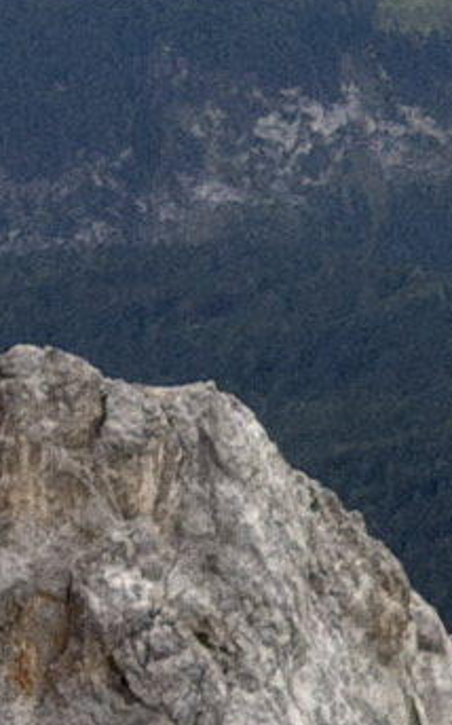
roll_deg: -1.0
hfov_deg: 4.4
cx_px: 653
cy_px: -524
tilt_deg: -9.2
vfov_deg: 6.9
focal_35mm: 297
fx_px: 5861
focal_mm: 6.76
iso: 80
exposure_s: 1/447
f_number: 1.78
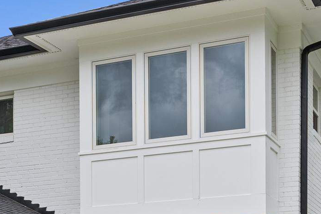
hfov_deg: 23.8
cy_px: 268
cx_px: 108
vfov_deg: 15.4
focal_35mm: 85
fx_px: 758
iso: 200
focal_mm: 29
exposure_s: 1/200
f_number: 9
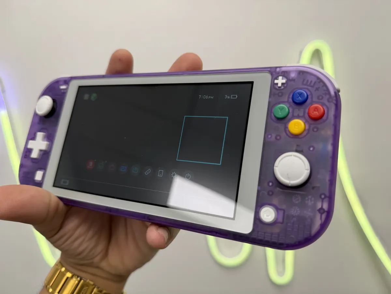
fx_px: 271
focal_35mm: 24
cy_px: 147
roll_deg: +3.5
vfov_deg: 56.8
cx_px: 196
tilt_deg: -12.6
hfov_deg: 71.6
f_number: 1.78
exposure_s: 1/120
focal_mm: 6.76
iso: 80
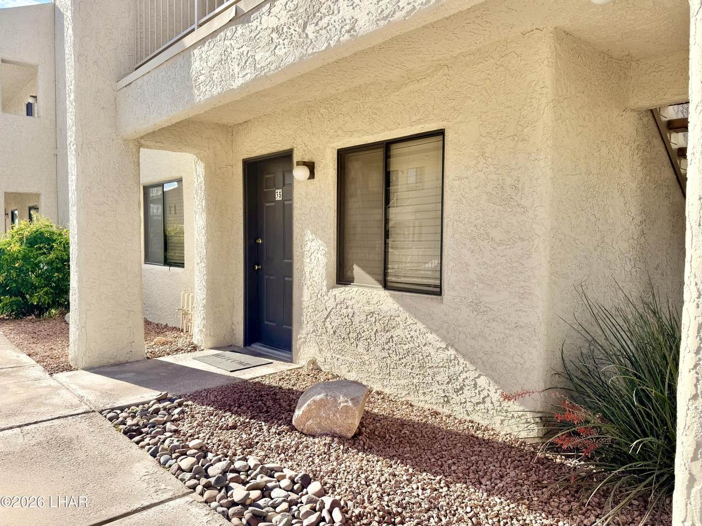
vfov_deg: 56.8
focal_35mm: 24
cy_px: 263
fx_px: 487
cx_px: 351
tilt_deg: -1.9
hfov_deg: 71.6
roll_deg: -1.5
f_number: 1.78
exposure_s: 1/2611
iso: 80
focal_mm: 6.76
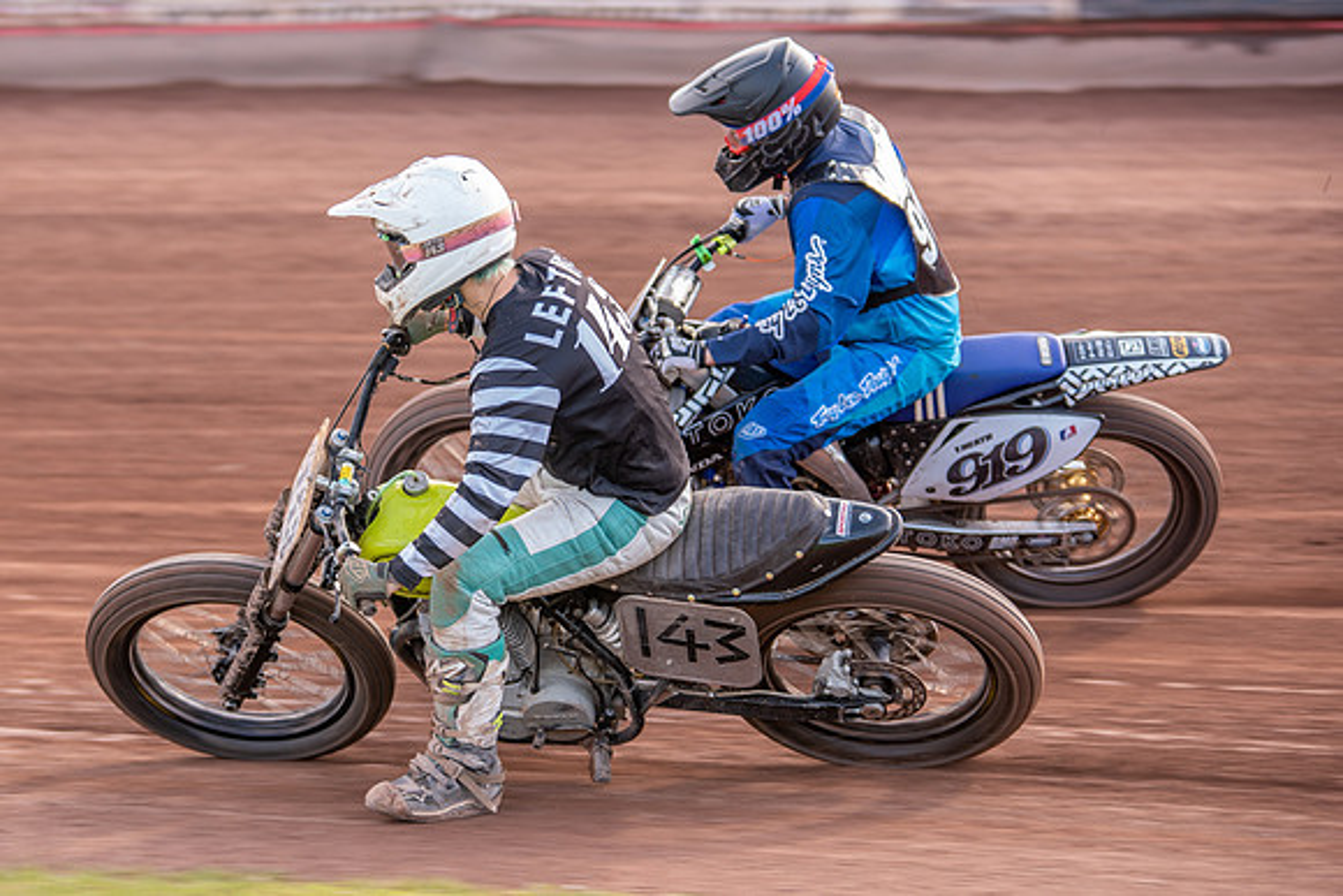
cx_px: 513
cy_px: 451
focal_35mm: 157
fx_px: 5865
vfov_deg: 8.7
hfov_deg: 13.1
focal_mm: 122
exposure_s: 1/250
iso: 160
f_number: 3.2
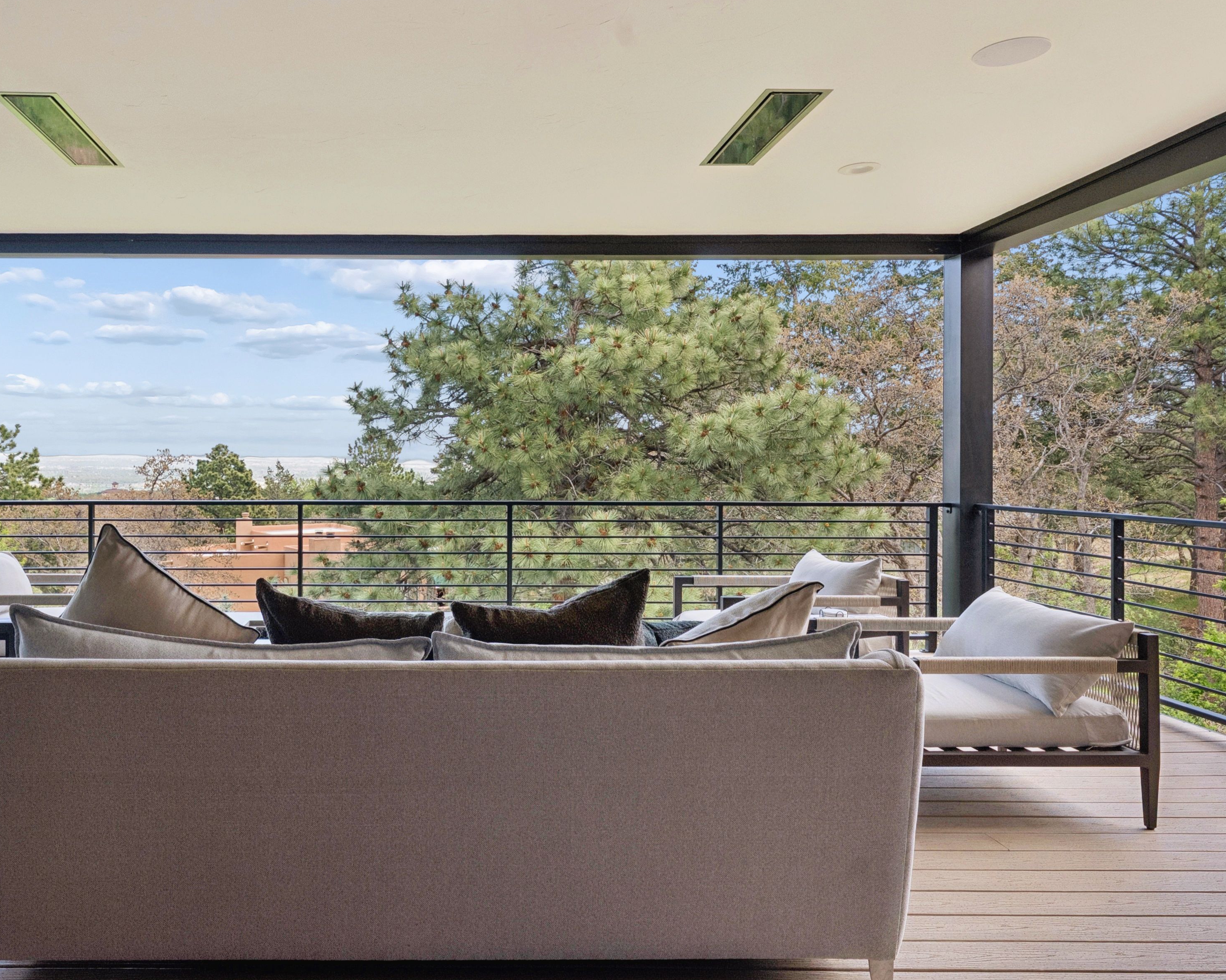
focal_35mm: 27
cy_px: 476
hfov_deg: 62.5
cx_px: 411
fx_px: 980
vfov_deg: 53.2
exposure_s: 1/125
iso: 320
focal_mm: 20
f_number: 9
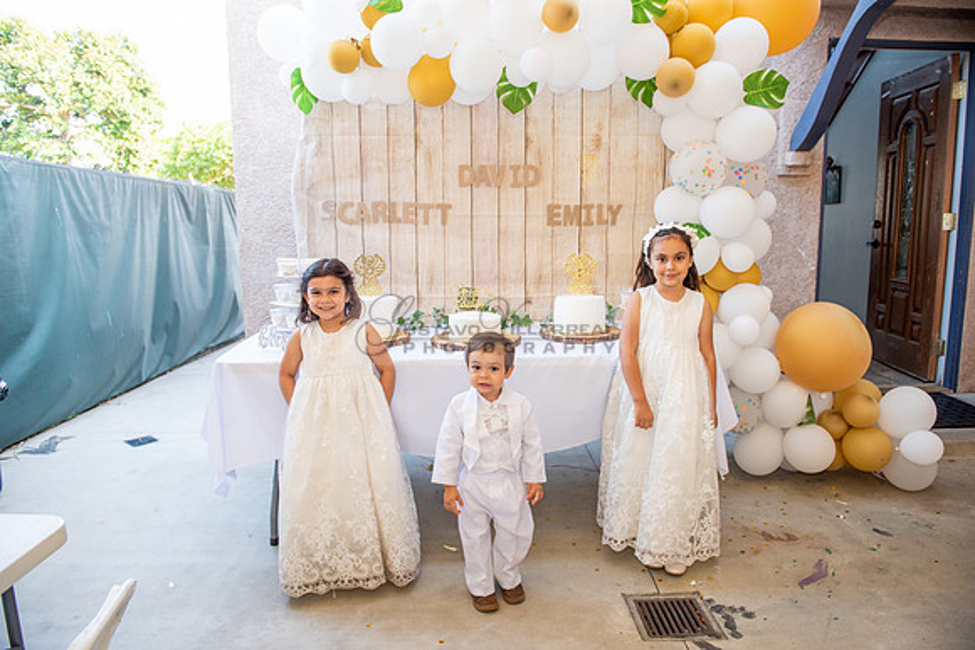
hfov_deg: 73.7
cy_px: 325
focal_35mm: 24
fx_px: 650
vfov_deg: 53.2
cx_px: 488
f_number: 4
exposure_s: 1/80
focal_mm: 24
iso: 200
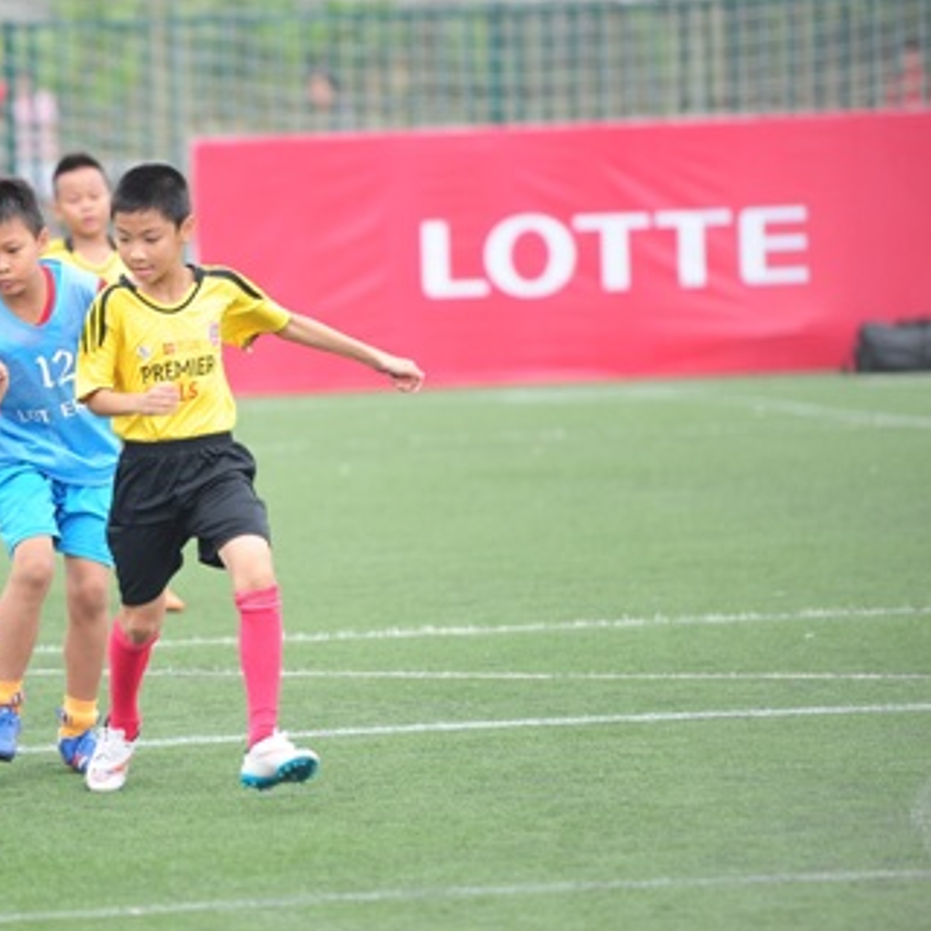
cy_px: 460
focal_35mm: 292
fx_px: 8885
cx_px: 151
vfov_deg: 6.0
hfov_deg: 6.0
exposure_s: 1/400
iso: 250
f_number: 2.8
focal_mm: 200
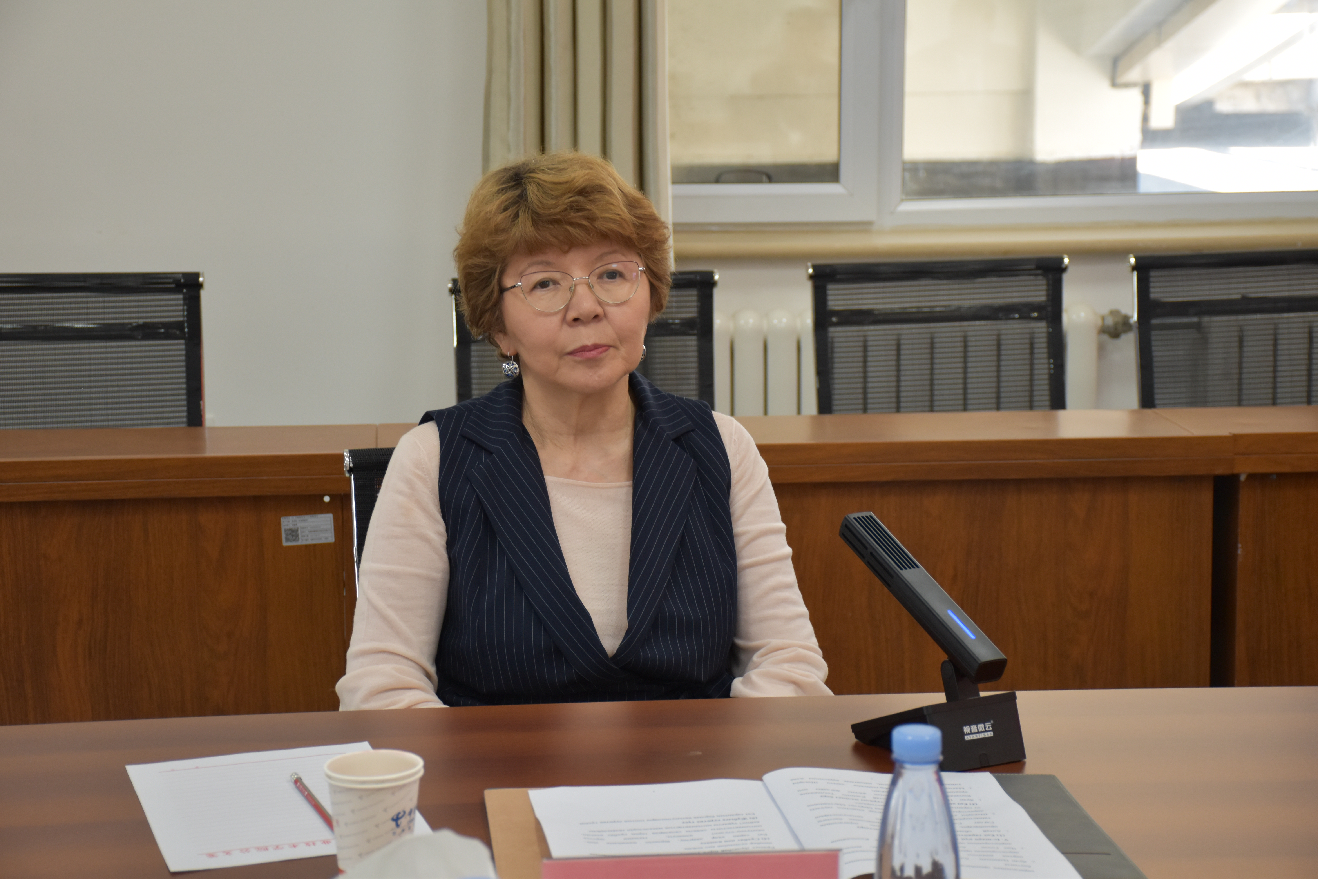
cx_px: 659
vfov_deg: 18.2
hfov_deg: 27.0
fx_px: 2746
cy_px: 440
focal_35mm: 75
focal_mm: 50
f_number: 5
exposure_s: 1/100
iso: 800
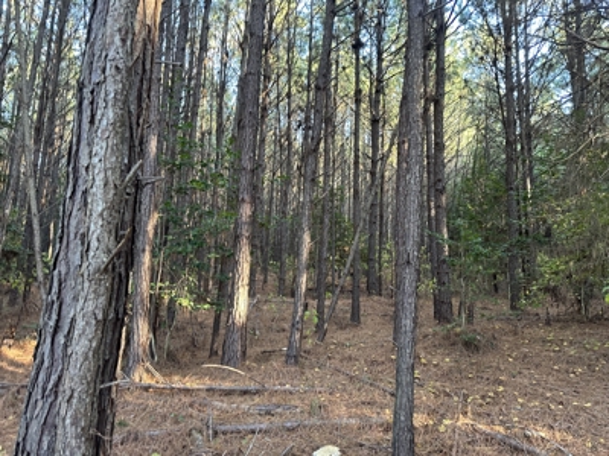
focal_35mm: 24
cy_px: 228
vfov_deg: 56.8
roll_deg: -3.2
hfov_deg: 71.6
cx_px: 304
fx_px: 422
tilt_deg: +7.9
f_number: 1.78
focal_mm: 6.86
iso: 250
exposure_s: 1/67
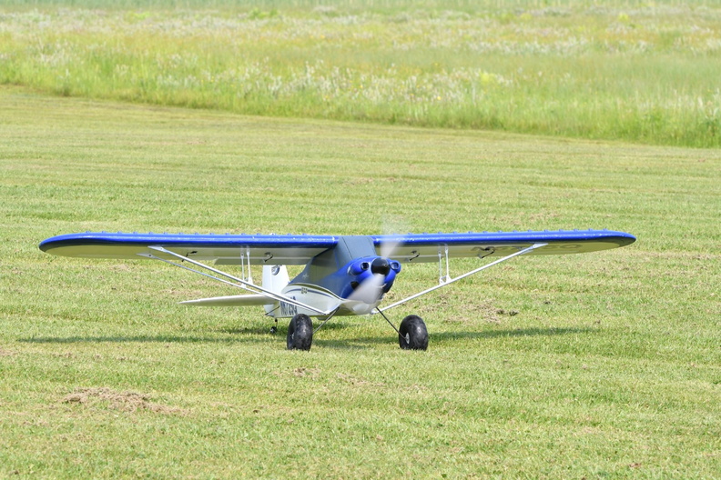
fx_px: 4946
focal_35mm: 247
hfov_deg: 8.3
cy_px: 240
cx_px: 360
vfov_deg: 5.6
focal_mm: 165
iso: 800
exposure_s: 1/640
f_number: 13
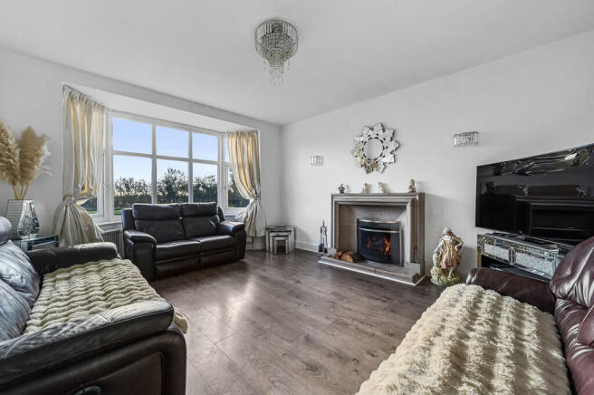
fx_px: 231
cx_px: 297
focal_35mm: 14
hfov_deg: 104.3
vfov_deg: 81.1
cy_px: 198
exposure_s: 1/8
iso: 400
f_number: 8
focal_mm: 14
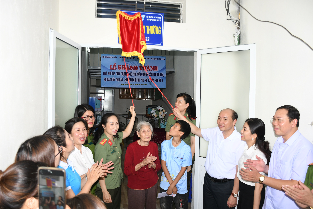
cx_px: 156
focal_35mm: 30
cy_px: 104
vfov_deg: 43.6
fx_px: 261
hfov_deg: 61.9
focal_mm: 20
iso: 400
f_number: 4.5
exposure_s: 1/200
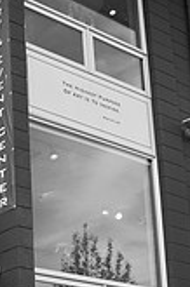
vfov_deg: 23.6
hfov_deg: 15.8
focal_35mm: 82
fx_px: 653
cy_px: 299
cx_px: -46
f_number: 8
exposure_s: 1/125
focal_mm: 20
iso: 320
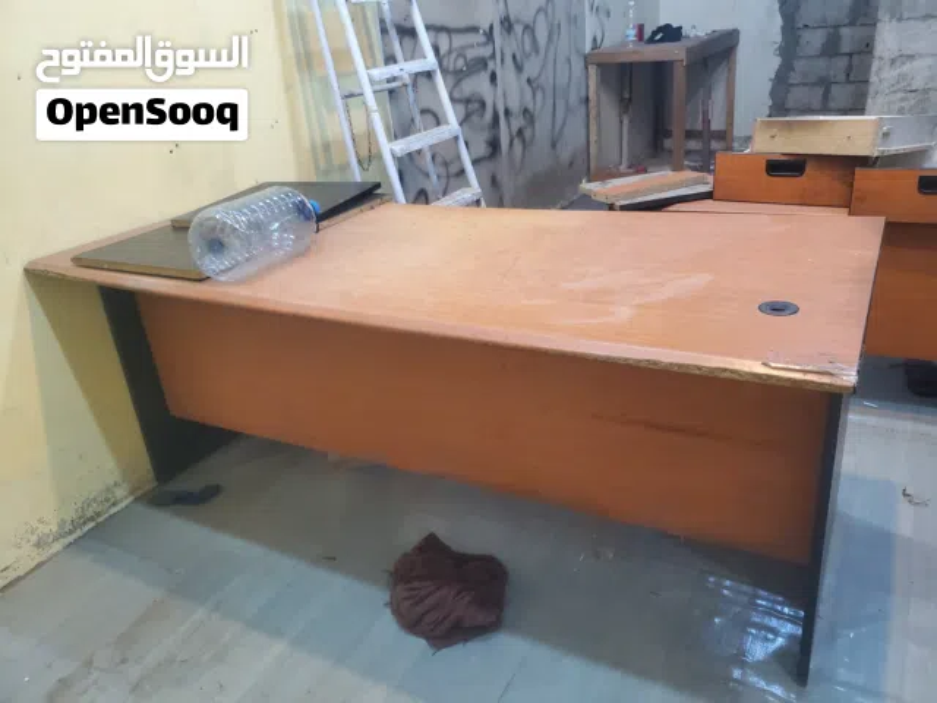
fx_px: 704
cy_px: 352
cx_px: 468
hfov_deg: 67.3
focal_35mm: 26
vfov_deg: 53.1
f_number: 1.5
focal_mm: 4.3
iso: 400
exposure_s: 1/40
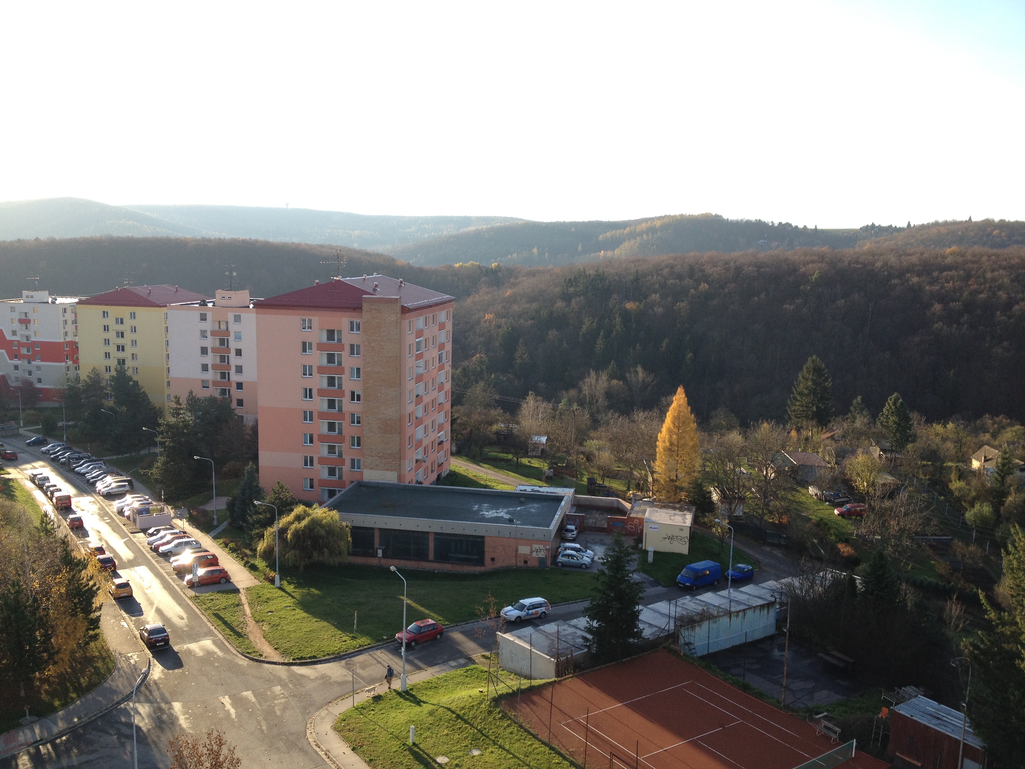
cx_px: 512
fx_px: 1036
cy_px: 384
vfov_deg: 40.7
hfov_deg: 52.6
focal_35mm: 35
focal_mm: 4.28
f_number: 2.4
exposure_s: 1/428
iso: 50
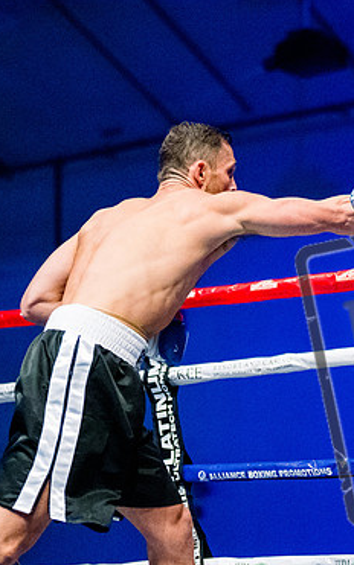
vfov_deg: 14.7
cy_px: 345
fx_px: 2191
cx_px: 382
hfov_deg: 9.2
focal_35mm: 142
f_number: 1.4
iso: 6400
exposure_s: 1/1600
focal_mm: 50
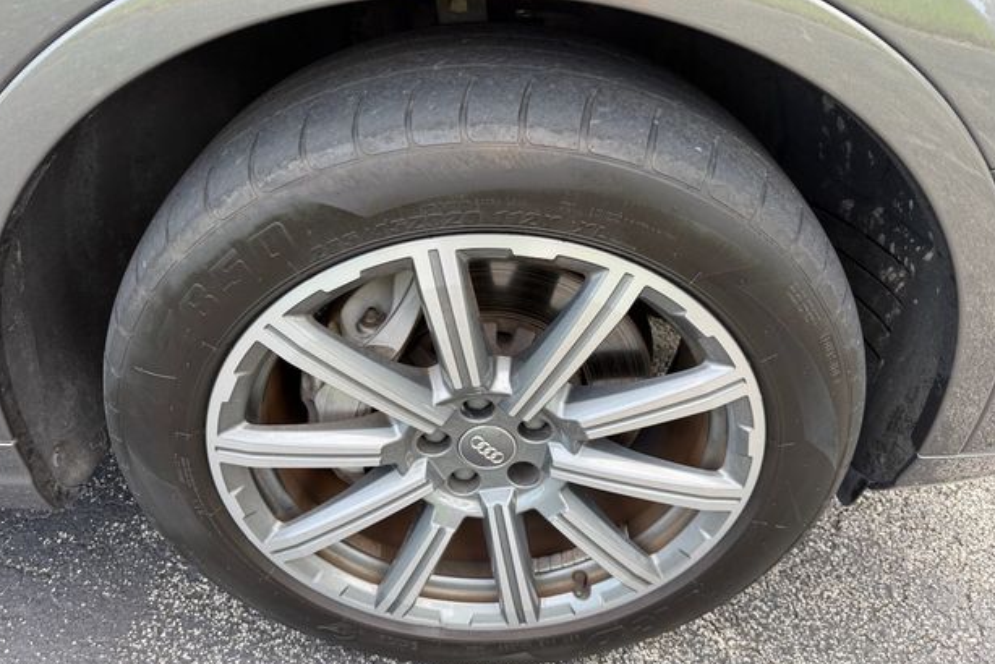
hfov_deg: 69.4
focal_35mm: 26
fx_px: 719
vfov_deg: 49.6
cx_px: 493
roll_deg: -2.0
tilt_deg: -35.9
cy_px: 324
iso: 64
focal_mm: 6.76
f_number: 1.78
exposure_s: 1/188
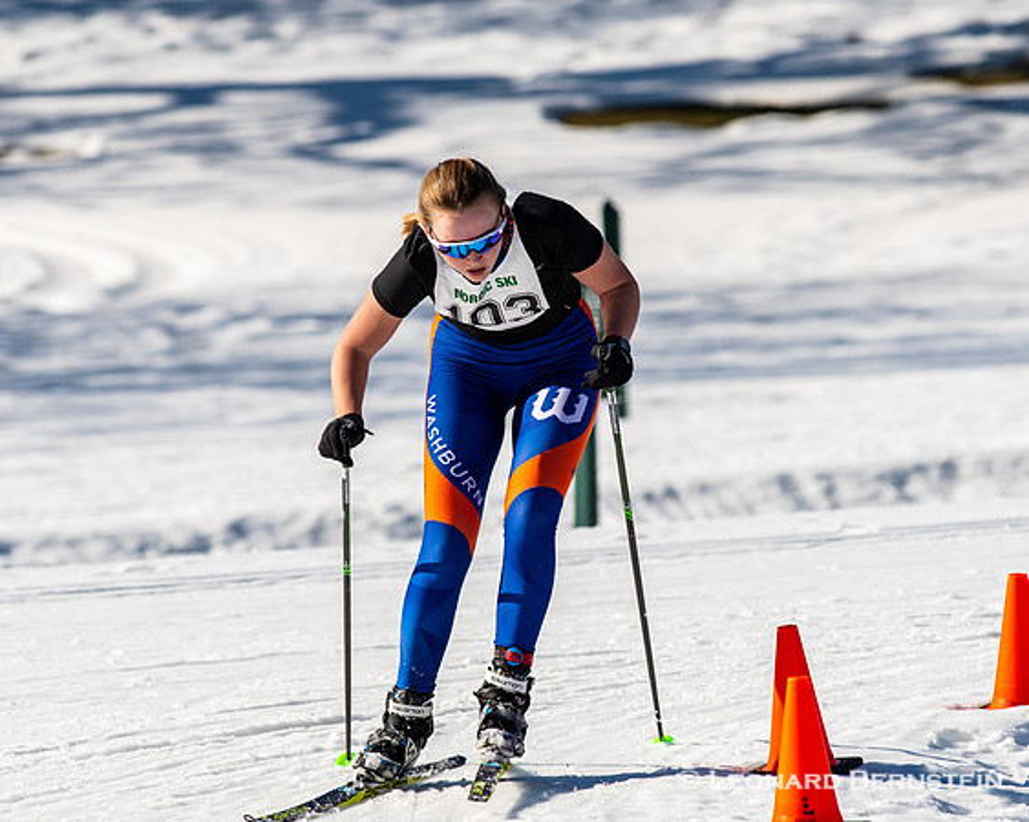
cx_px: 533
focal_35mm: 517
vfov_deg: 3.0
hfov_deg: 3.7
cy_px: 403
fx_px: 15728
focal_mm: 300
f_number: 7.1
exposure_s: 1/2000
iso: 400
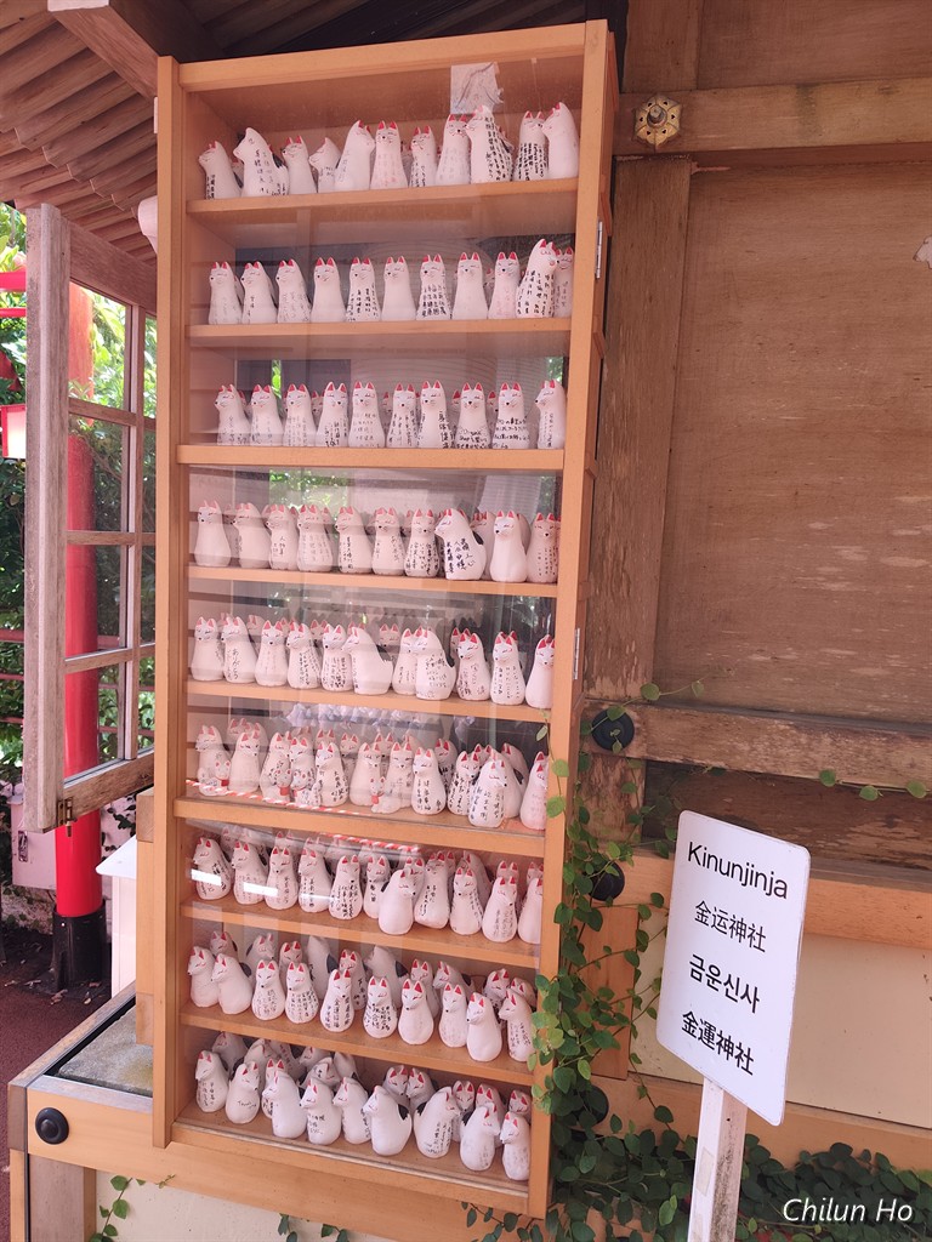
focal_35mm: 23
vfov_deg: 73.9
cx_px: 466
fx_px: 826
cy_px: 621
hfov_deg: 58.9
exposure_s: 1/100
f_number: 1.7
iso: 125
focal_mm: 6.07
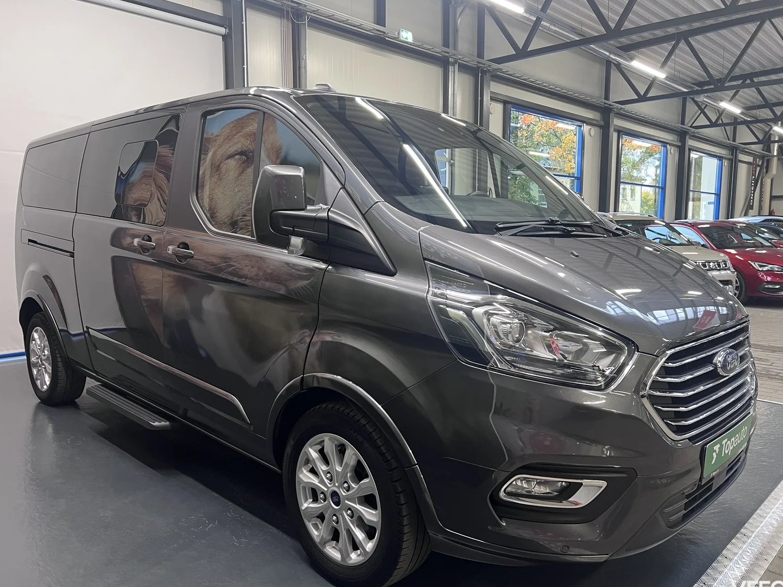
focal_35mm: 27
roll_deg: +0.8
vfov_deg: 51.4
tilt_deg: -5.5
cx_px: 402
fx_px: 611
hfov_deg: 65.3
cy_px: 297
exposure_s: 1/60
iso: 160
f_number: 1.5
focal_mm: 5.7
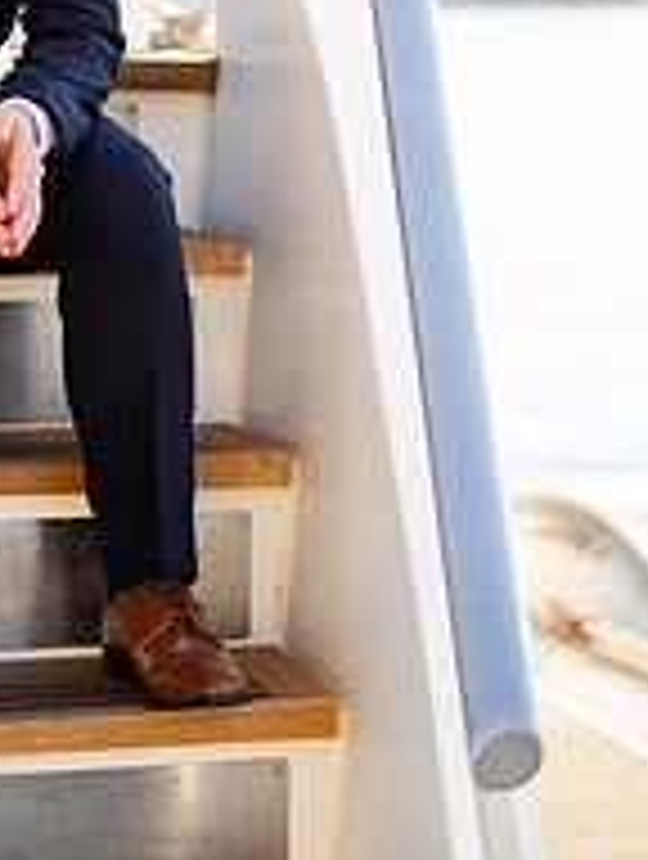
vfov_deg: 17.0
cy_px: -23
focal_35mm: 113
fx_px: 2811
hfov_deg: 13.0
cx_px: -9
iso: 160
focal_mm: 50
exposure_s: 1/1600
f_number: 1.4
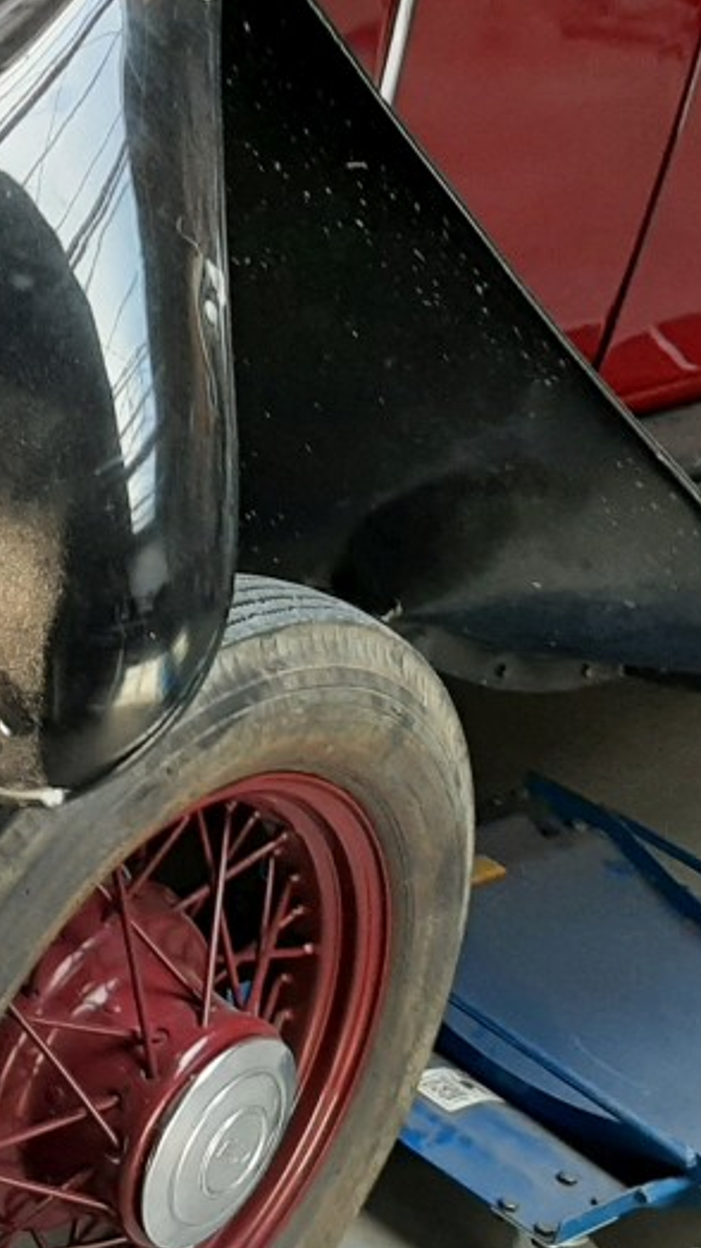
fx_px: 2149
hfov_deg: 15.5
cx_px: -620
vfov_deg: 32.4
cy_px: 635
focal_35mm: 65
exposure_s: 1/50
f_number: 1.7
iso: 80
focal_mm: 3.93
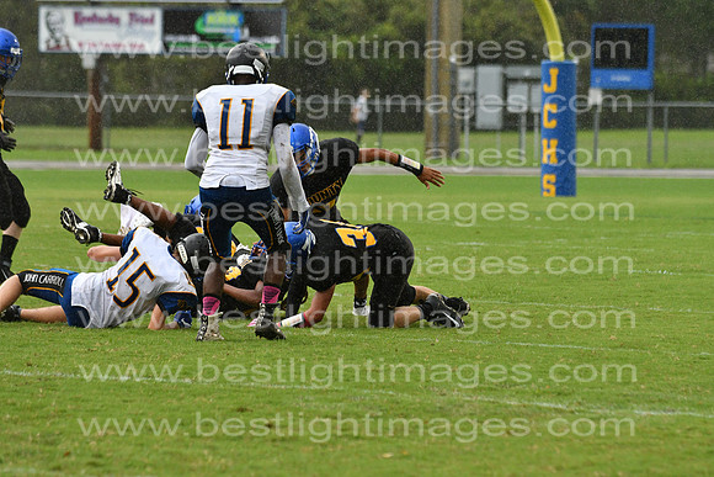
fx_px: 4166
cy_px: 238
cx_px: 357
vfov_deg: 6.5
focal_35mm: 210
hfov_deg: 9.8
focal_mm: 140
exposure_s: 1/1250
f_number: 3.5
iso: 1000
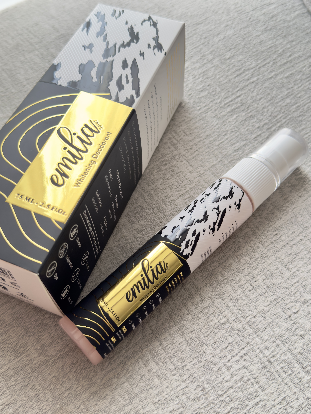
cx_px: 156
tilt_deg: -54.3
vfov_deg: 52.6
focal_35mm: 35
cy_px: 207
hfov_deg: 40.7
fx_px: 419
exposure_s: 1/60
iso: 250
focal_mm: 6.76
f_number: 1.78
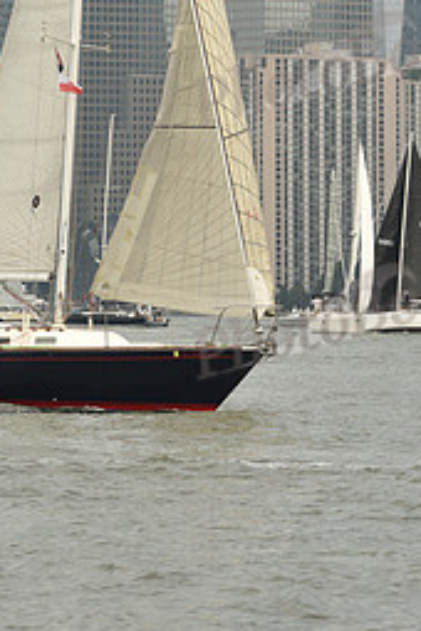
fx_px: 5385
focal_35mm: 307
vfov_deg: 6.7
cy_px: -30
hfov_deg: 4.5
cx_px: 66
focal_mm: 135
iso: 250
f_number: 10
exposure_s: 1/640
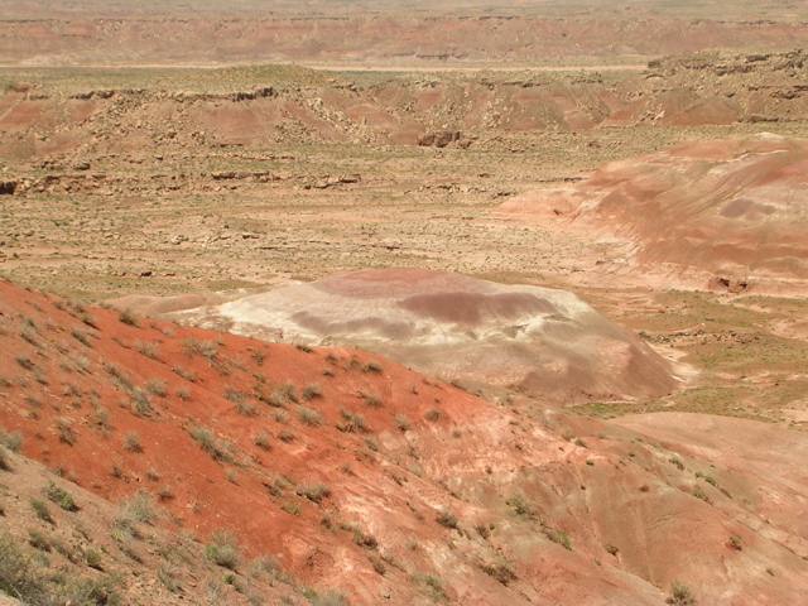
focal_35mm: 115
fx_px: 2684
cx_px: 404
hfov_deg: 17.1
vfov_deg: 12.9
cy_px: 303
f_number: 4.9
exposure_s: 1/436
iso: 50
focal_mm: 17.4
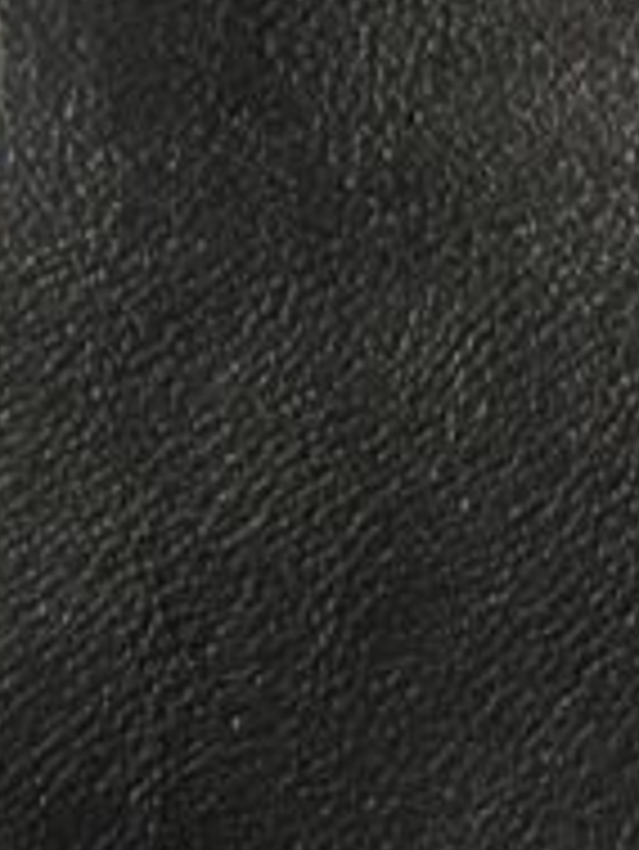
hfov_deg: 5.4
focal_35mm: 271
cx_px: -297
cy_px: -769
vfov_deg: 7.1
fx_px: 6663
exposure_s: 1/40
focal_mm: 7.5
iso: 320
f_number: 2.2
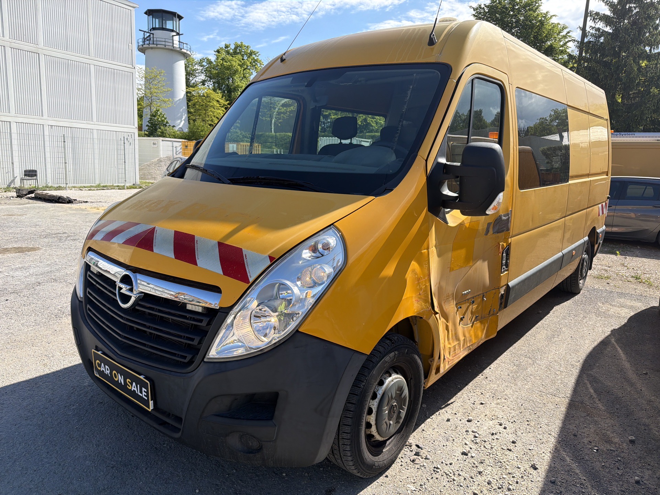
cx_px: 330
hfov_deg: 71.6
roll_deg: -2.3
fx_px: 458
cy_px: 248
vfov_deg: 56.8
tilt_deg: -10.1
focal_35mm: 24
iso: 80
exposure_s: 1/2801
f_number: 1.78
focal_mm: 6.76
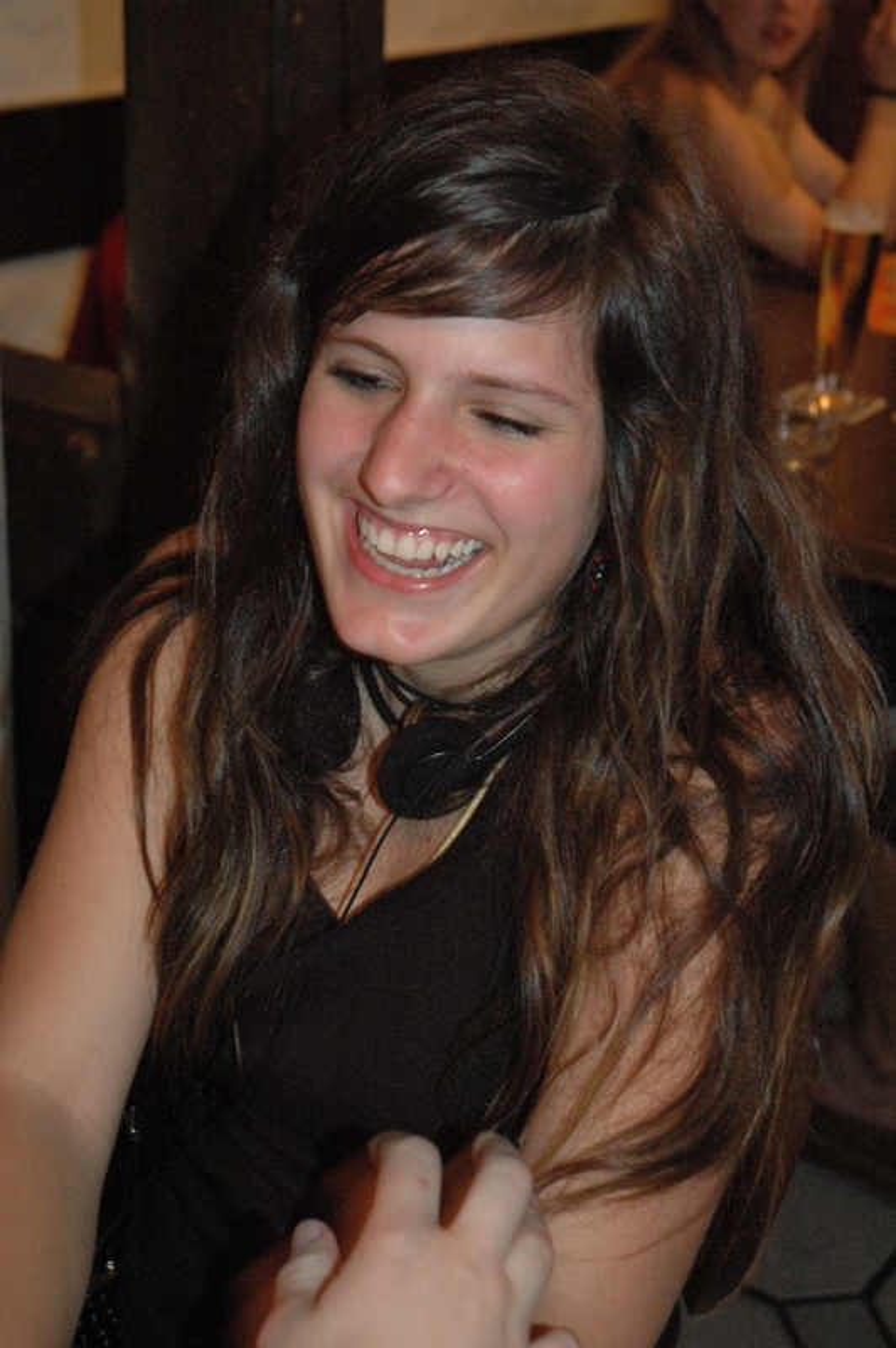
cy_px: 674
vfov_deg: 30.5
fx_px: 2468
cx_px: 448
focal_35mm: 66
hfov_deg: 20.6
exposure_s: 1/60
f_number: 5
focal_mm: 44
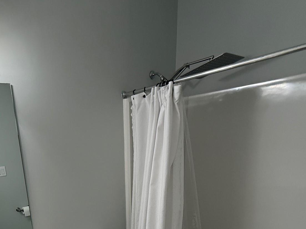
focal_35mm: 26
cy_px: 205
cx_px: 67
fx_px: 230
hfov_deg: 62.3
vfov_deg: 47.7
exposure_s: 1/60
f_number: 2.2
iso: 200
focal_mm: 2.22
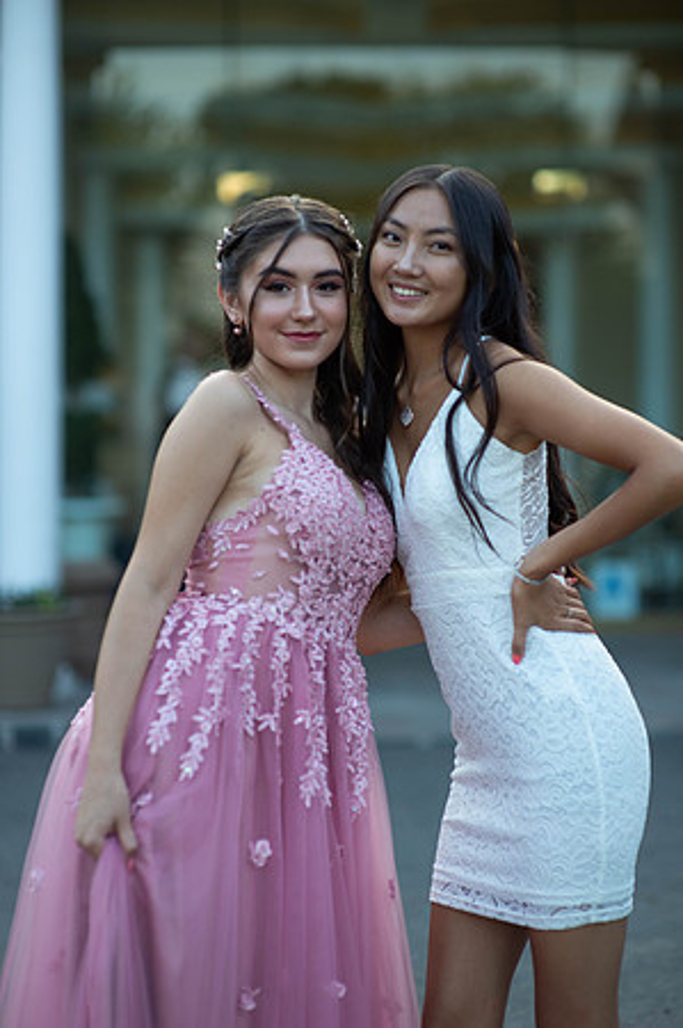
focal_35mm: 85
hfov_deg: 16.0
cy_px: 514
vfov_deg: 23.9
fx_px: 2424
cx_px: 342
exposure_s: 1/1000
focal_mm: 85
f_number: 2
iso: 250
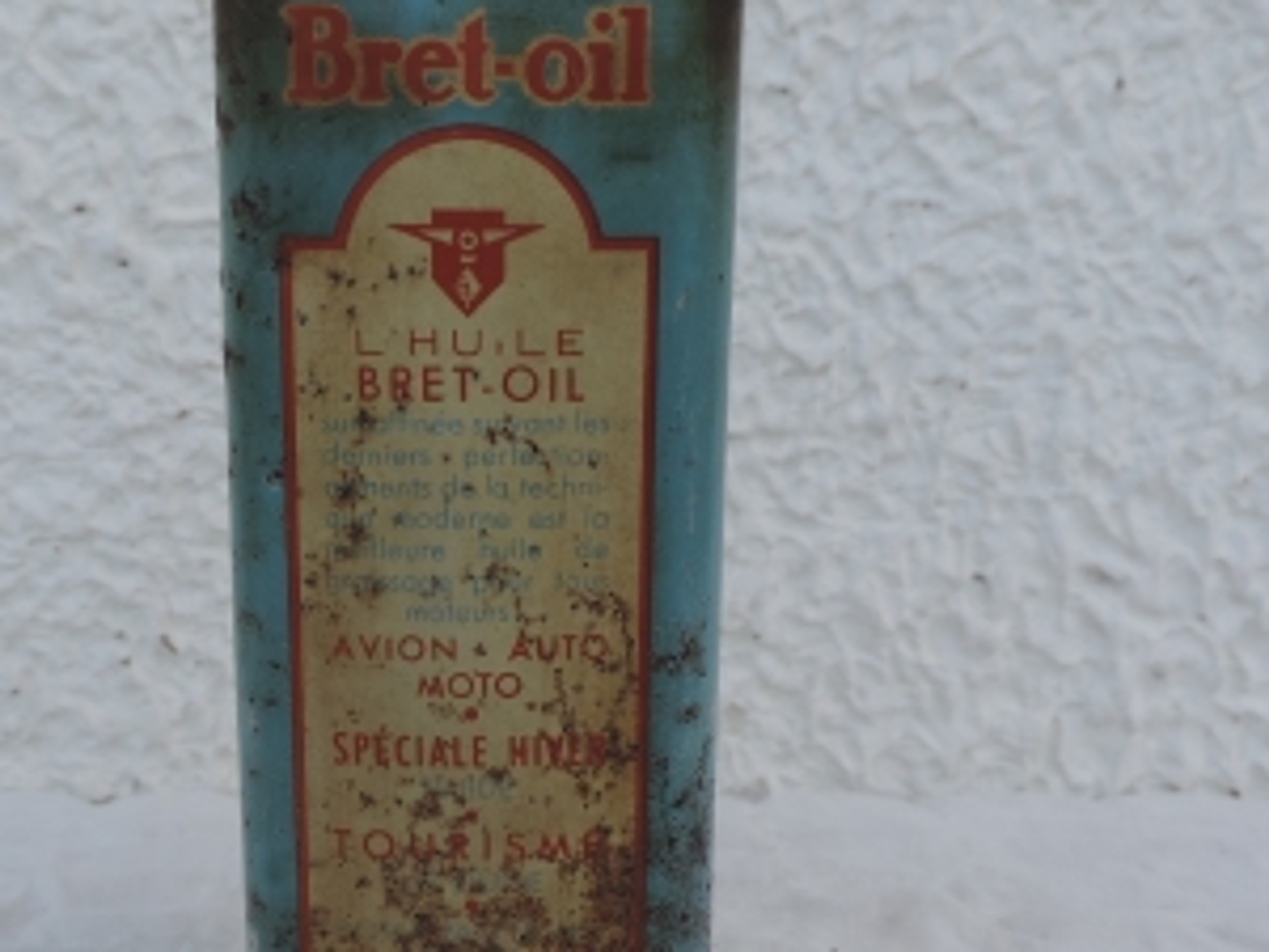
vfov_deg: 30.0
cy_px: 643
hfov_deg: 39.5
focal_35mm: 48
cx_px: 503
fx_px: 1760
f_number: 3
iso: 80
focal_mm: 4.3
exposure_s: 1/400
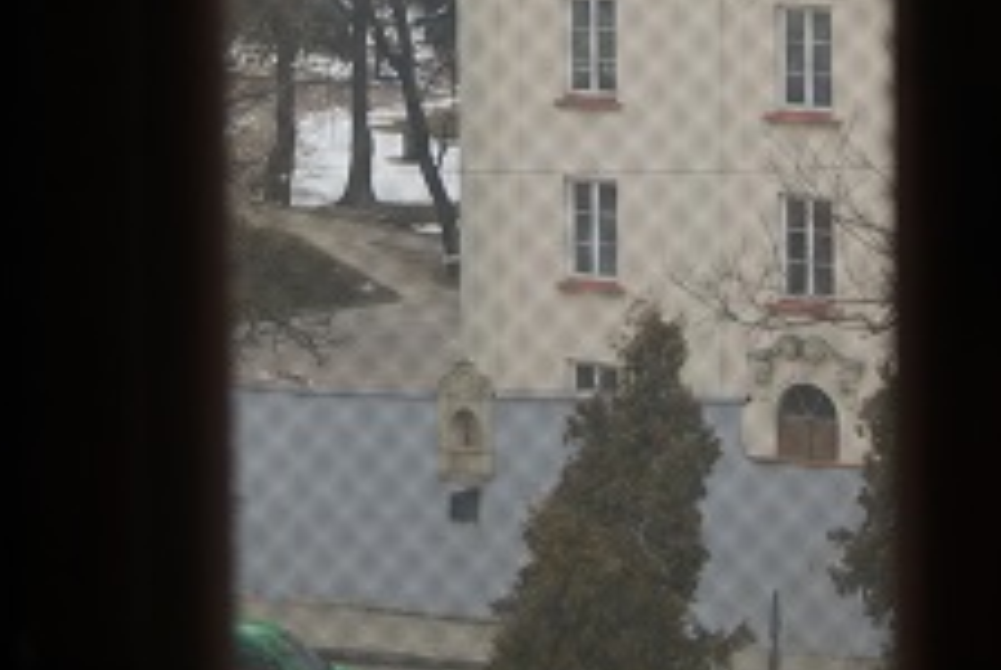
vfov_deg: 8.1
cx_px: 550
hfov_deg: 12.1
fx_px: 4706
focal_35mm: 169
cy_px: -31
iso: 100
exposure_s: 1/100
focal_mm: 55
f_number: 6.3
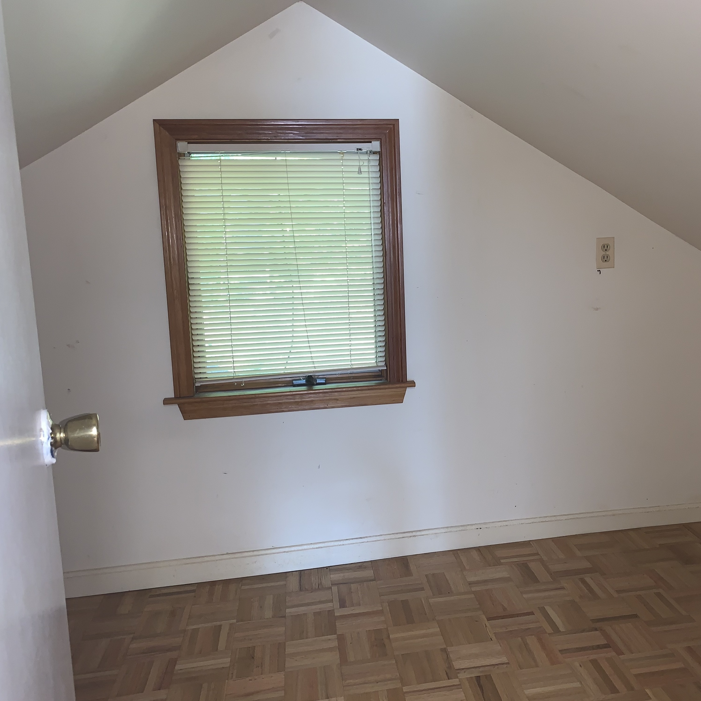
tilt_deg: -10.2
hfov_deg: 52.0
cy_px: 350
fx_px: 710
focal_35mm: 31
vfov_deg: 52.5
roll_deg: +1.7
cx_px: 435
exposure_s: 1/14
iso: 50
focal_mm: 4.25
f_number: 1.8
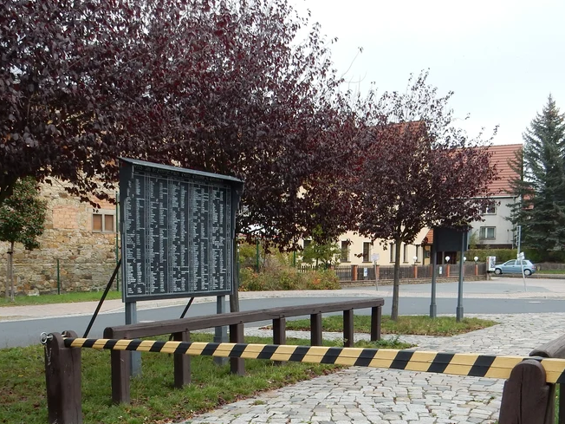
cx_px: 254
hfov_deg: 44.7
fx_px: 686
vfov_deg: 33.5
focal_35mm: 42
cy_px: 328
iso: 125
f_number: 3.7
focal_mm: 4.5
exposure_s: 1/250
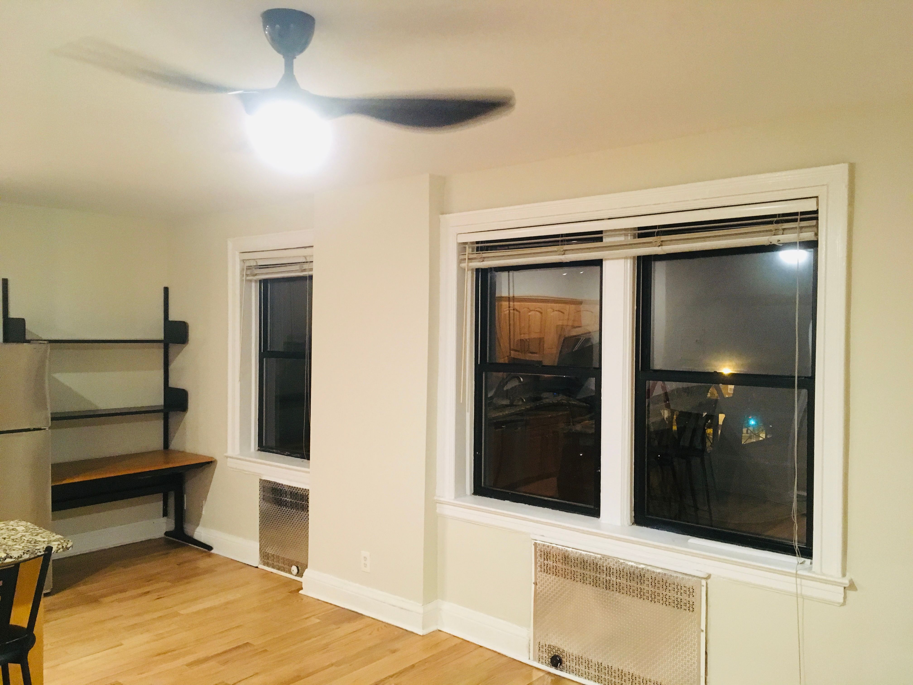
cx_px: 456
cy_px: 342
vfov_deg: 48.2
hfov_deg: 61.7
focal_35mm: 29
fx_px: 765
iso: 200
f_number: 2.2
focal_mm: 4.15
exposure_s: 1/20
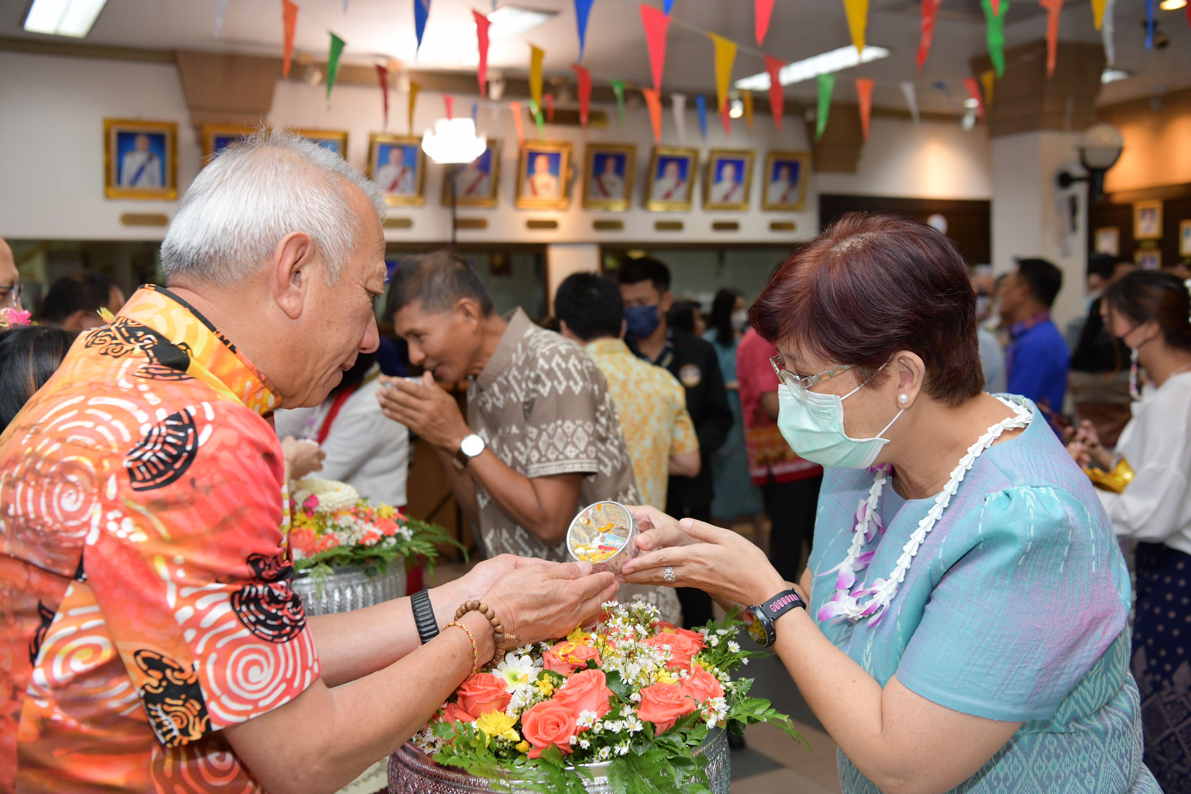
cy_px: 397
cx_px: 596
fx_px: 1257
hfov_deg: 50.7
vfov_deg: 35.1
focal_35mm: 38
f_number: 4
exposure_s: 1/200
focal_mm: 38
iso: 1000
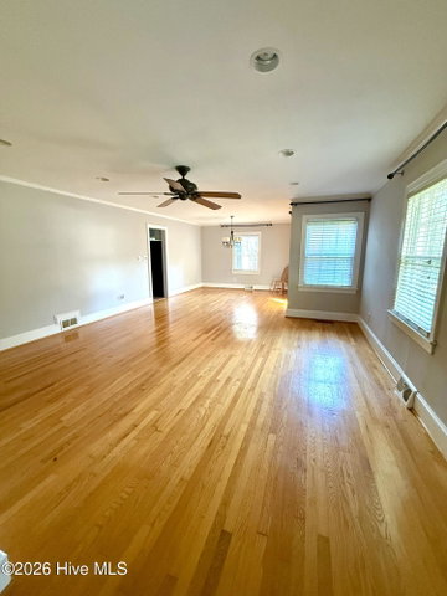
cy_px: 298
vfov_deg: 102.1
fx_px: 241
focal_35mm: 14
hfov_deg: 85.7
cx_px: 224
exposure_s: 1/60
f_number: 2.2
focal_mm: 2.22
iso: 640
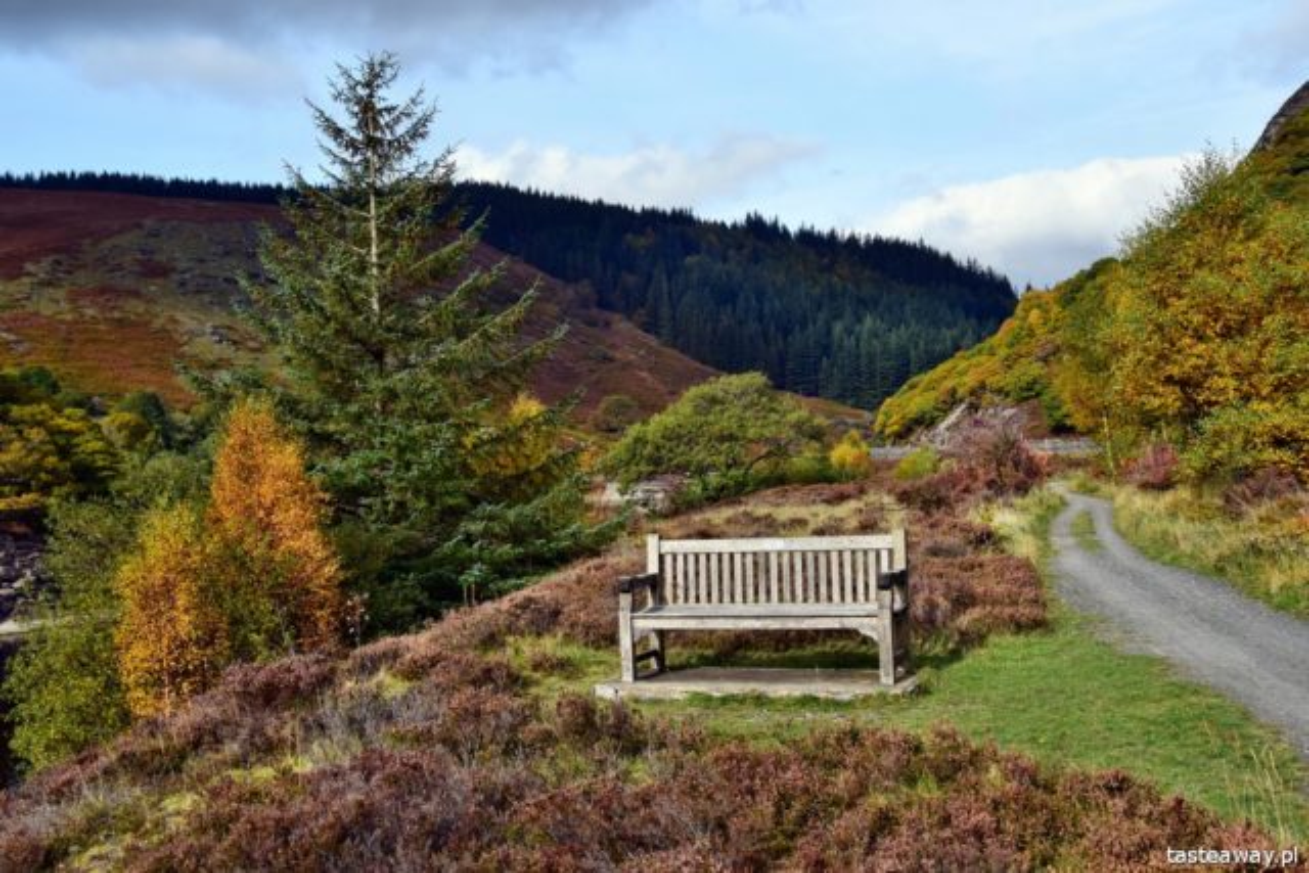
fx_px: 1418
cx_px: 654
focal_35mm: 39
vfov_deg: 34.2
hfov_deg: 49.5
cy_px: 436
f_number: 11
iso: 400
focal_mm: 26
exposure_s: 1/400
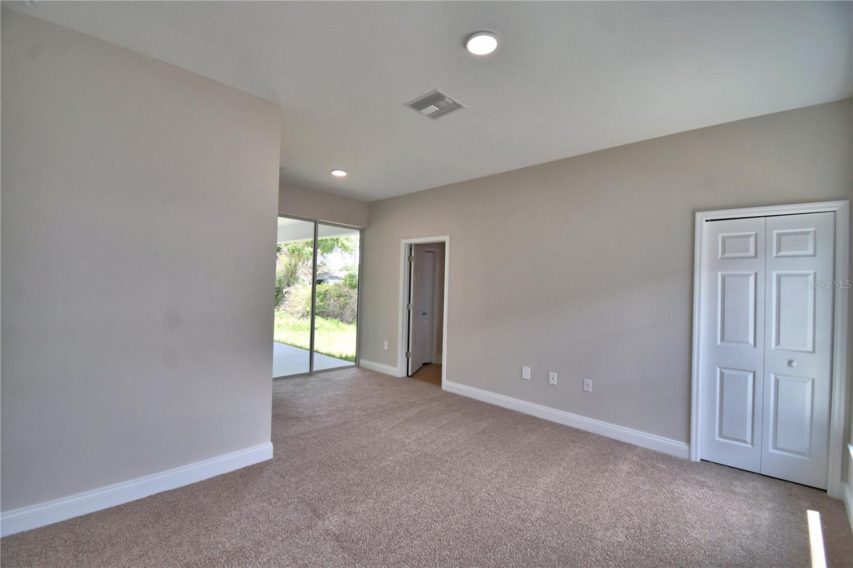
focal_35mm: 15
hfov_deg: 100.4
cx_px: 426
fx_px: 355
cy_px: 284
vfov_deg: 77.3
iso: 200
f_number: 4.5
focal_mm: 10
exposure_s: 1/160
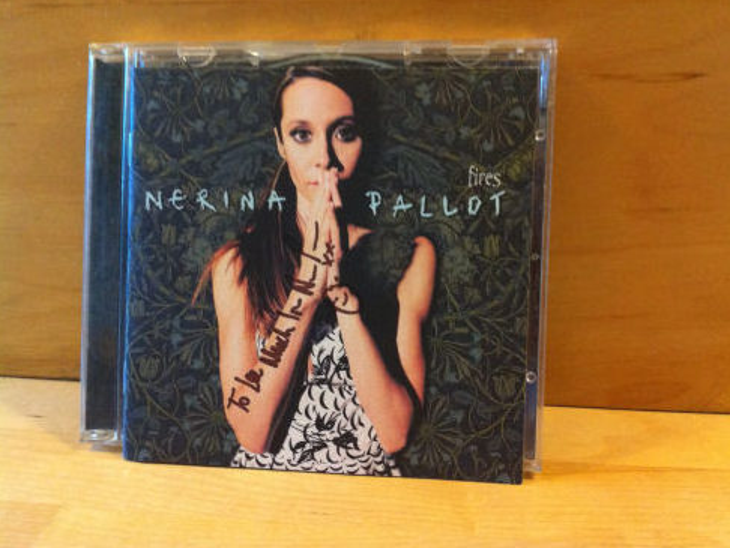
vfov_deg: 39.7
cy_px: 277
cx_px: 374
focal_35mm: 36
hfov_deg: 51.3
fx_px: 760
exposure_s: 1/15
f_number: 2.8
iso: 320
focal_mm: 3.85
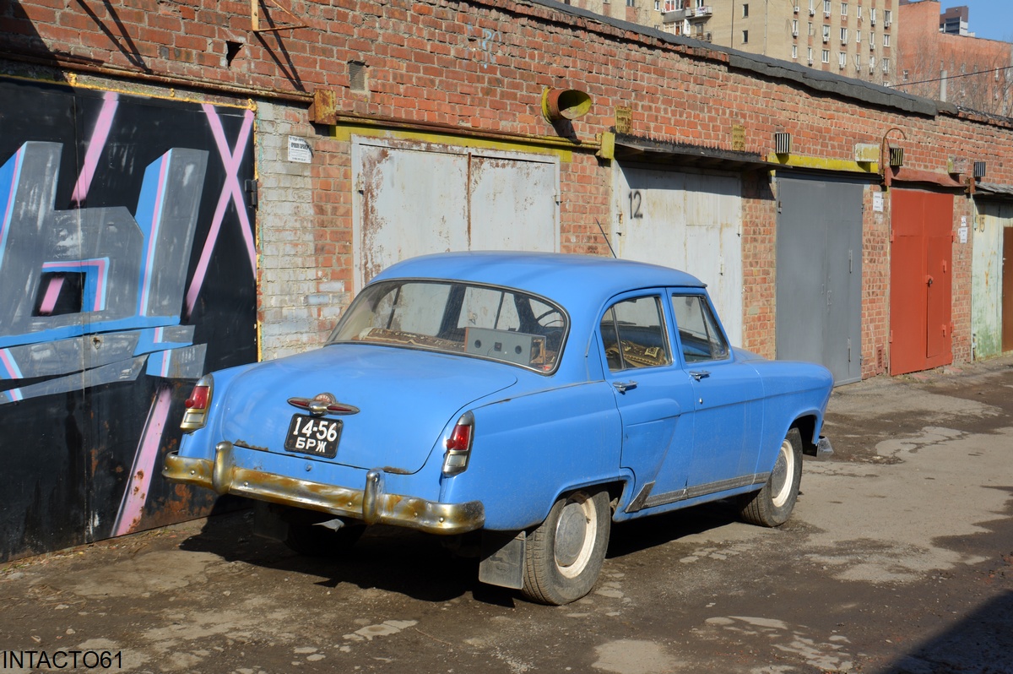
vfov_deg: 23.7
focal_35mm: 57
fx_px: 1603
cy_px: 337
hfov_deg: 35.1
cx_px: 506
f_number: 8
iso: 100
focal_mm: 38
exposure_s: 1/250
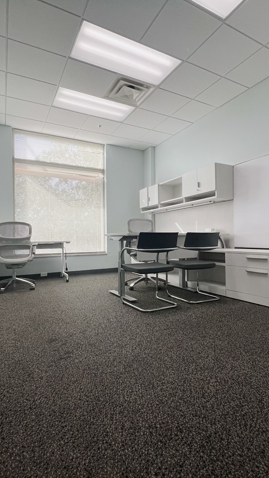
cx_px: 150
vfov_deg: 89.6
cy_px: 239
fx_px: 241
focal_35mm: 19
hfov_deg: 58.2
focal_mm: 1.57
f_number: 1.8
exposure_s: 1/120
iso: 125
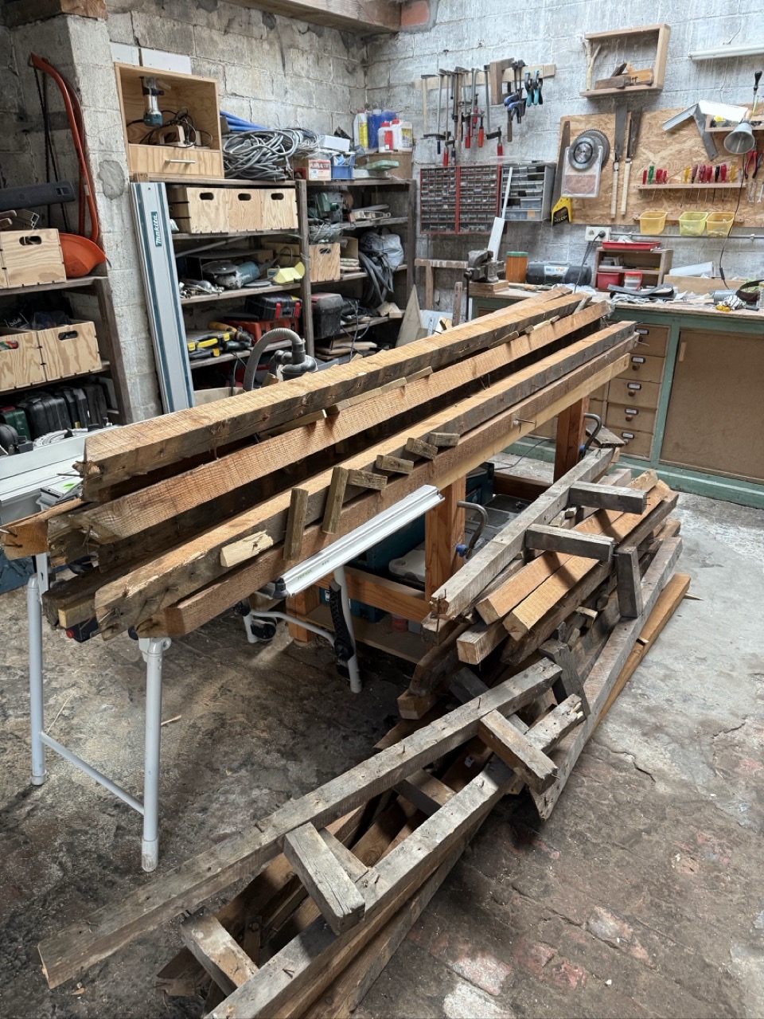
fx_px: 706
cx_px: 382
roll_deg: -0.9
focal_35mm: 24
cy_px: 510
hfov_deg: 56.8
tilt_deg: -22.6
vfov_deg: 71.6
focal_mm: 6.76
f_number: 1.78
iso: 200
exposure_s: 1/69
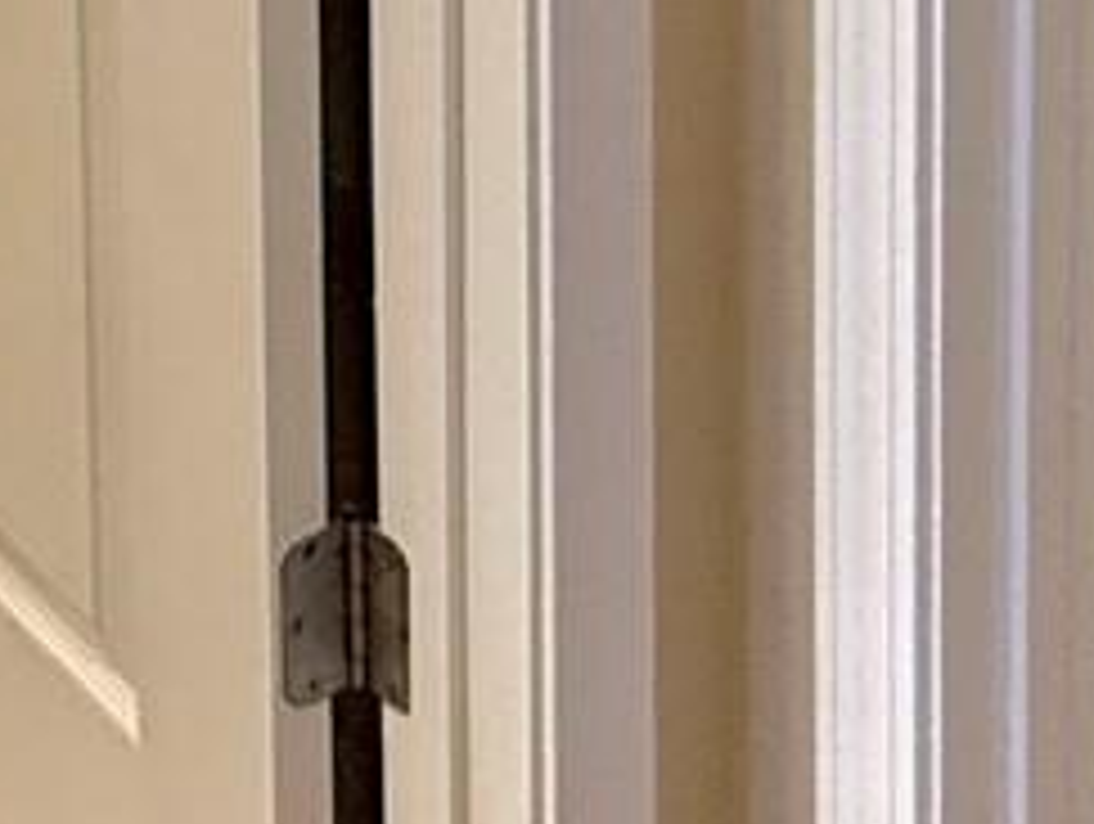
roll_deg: +0.7
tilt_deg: -4.9
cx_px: 374
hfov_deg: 21.2
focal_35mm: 92
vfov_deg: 13.2
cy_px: -977
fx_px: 2912
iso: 250
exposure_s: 1/120
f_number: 2.2
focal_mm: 2.22
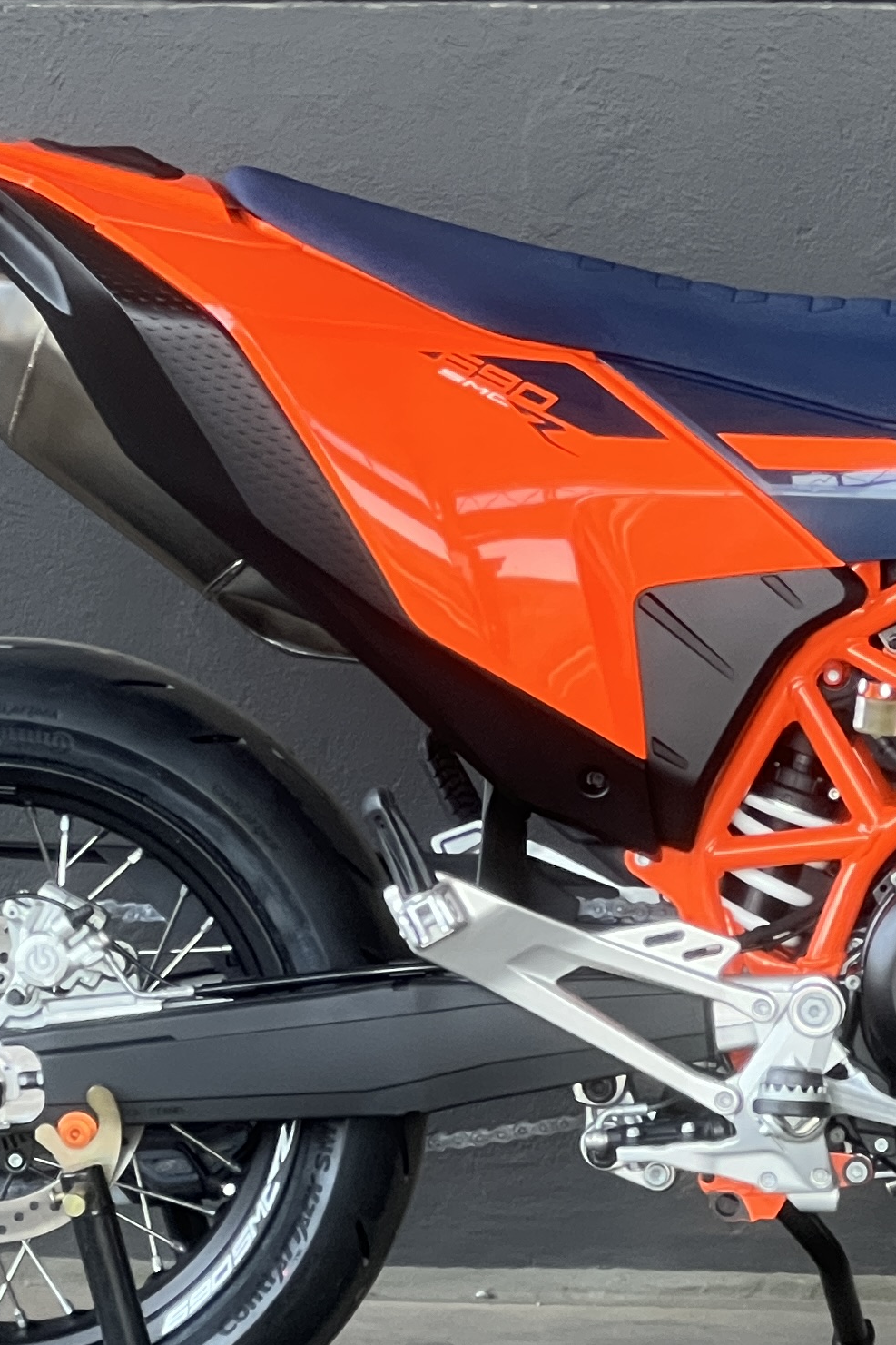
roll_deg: -0.9
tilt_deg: -6.8
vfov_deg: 9.4
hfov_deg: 6.3
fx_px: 8140
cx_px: 1039
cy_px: 636
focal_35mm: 218
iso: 125
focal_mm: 9
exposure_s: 1/99
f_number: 2.8
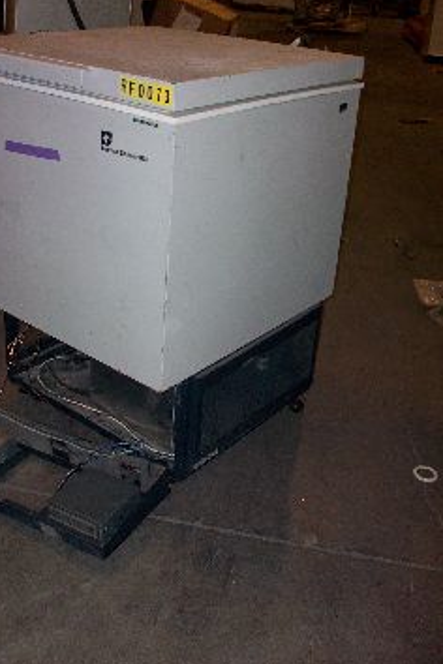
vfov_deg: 48.4
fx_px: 738
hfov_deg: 33.3
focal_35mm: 40
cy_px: 300
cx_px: 169
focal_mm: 5.7
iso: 160
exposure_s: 1/60
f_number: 2.8
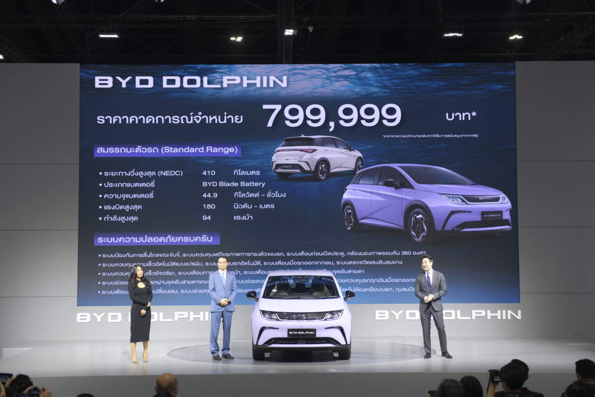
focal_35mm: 58
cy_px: 198
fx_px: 959
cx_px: 298
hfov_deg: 34.5
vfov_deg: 23.4
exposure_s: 1/160
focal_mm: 58
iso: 320
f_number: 3.5
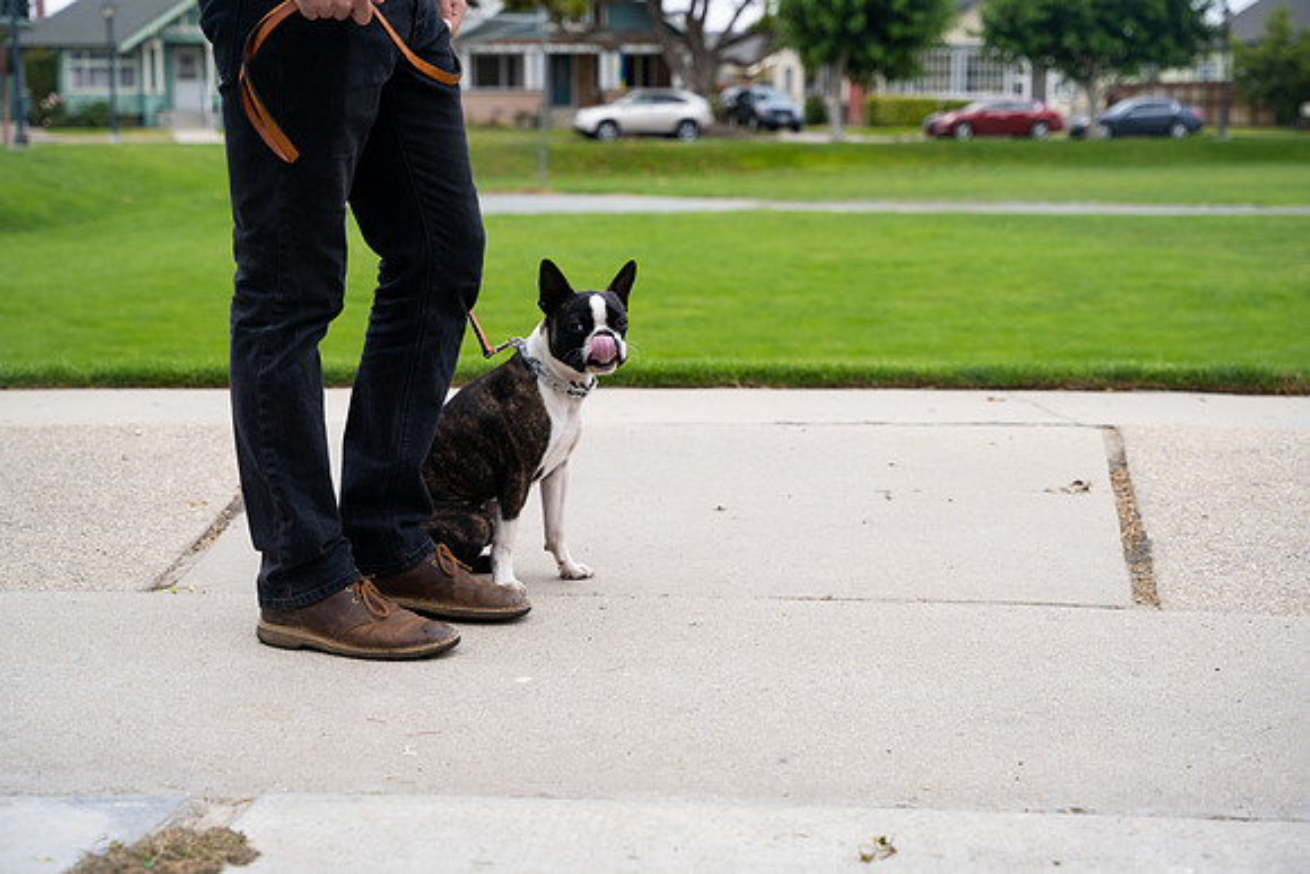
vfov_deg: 23.0
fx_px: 2147
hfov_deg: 33.9
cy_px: 437
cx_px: 655
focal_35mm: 59
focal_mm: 59
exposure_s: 1/500
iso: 640
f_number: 4
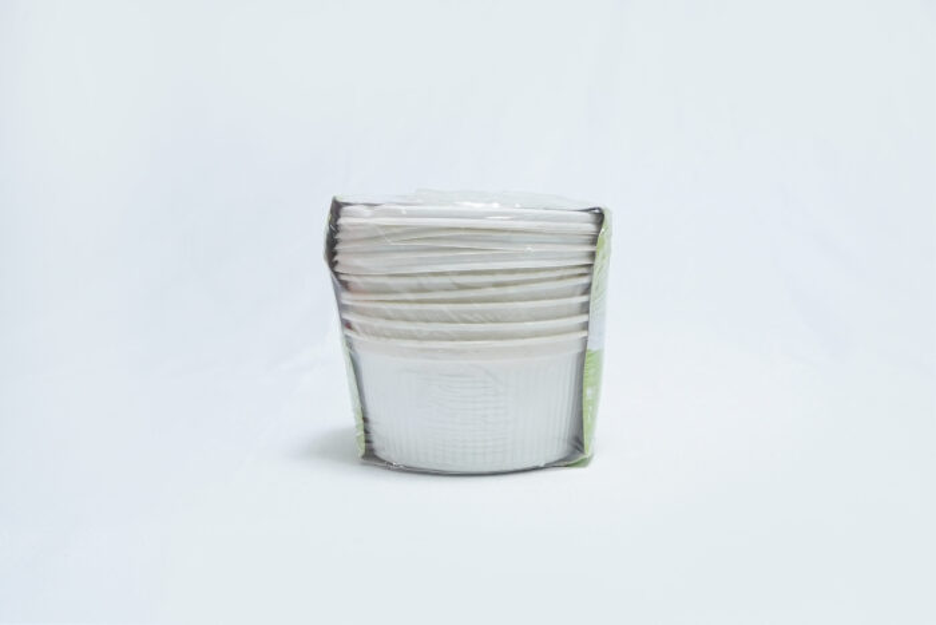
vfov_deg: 26.0
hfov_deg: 38.2
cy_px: 312
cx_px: 468
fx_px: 1352
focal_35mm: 52
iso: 2500
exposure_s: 1/160
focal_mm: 35
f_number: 9
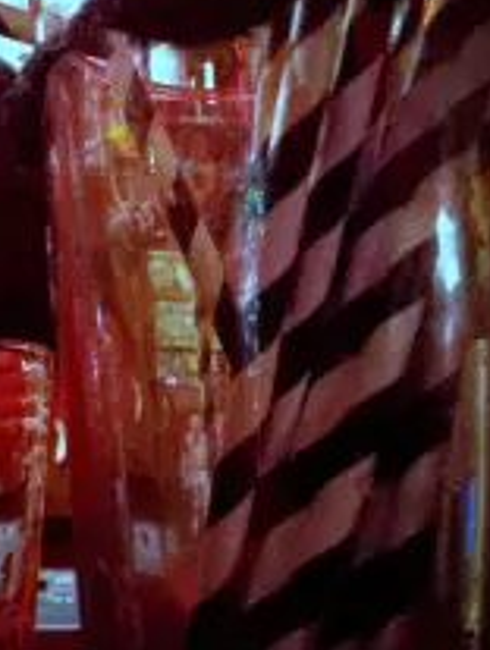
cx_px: 22
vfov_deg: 35.5
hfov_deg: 26.0
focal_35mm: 54
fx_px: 1016
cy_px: 320
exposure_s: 1/10
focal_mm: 3.54
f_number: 2
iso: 3200
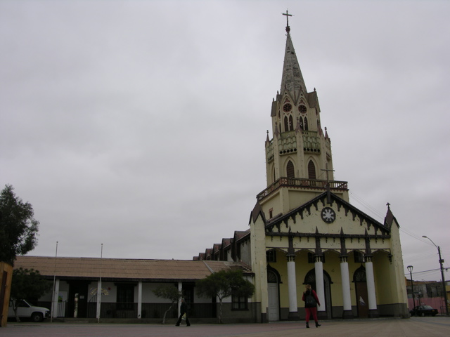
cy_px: 168
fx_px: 455
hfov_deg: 52.6
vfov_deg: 40.7
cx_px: 225
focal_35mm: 35
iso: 50
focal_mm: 8.9
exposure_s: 1/190
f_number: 6.3
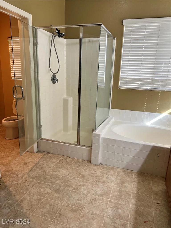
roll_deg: -1.1
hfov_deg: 53.1
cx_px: 86
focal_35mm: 26
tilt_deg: -12.5
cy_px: 114
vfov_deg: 67.3
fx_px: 171
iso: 125
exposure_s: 1/120
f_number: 1.5
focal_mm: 5.7
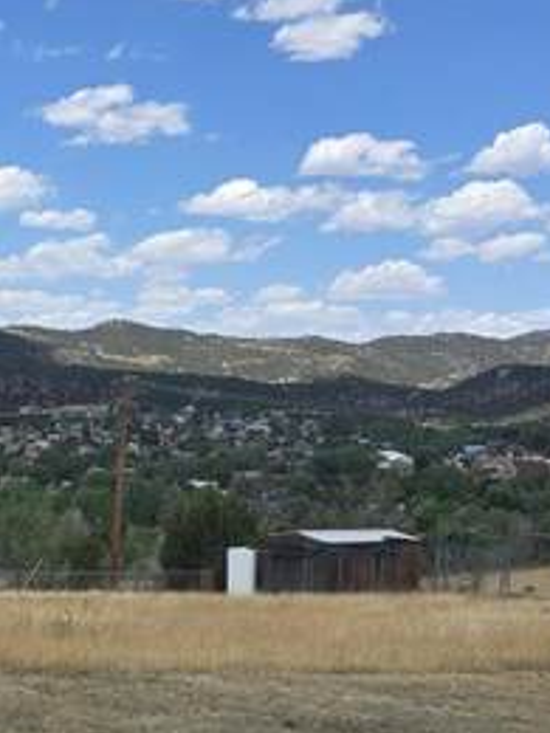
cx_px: -116
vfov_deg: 22.4
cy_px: 671
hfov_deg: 16.6
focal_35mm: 85
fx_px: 1801
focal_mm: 6.3
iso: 80
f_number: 1.7
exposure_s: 1/5778
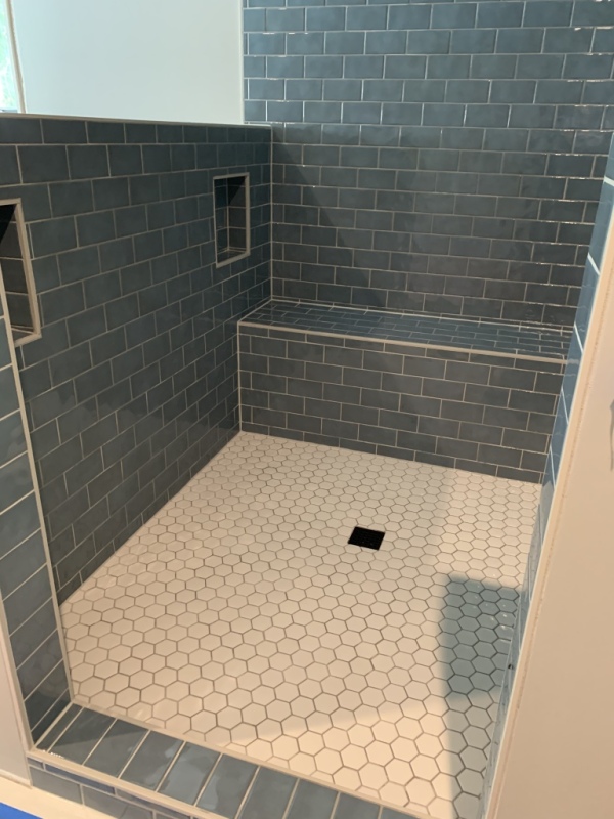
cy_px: 410
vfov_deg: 67.3
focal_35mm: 26
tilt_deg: -23.0
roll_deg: -1.8
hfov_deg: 53.1
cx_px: 307
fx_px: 615
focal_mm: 4.25
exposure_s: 1/40
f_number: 1.8
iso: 400
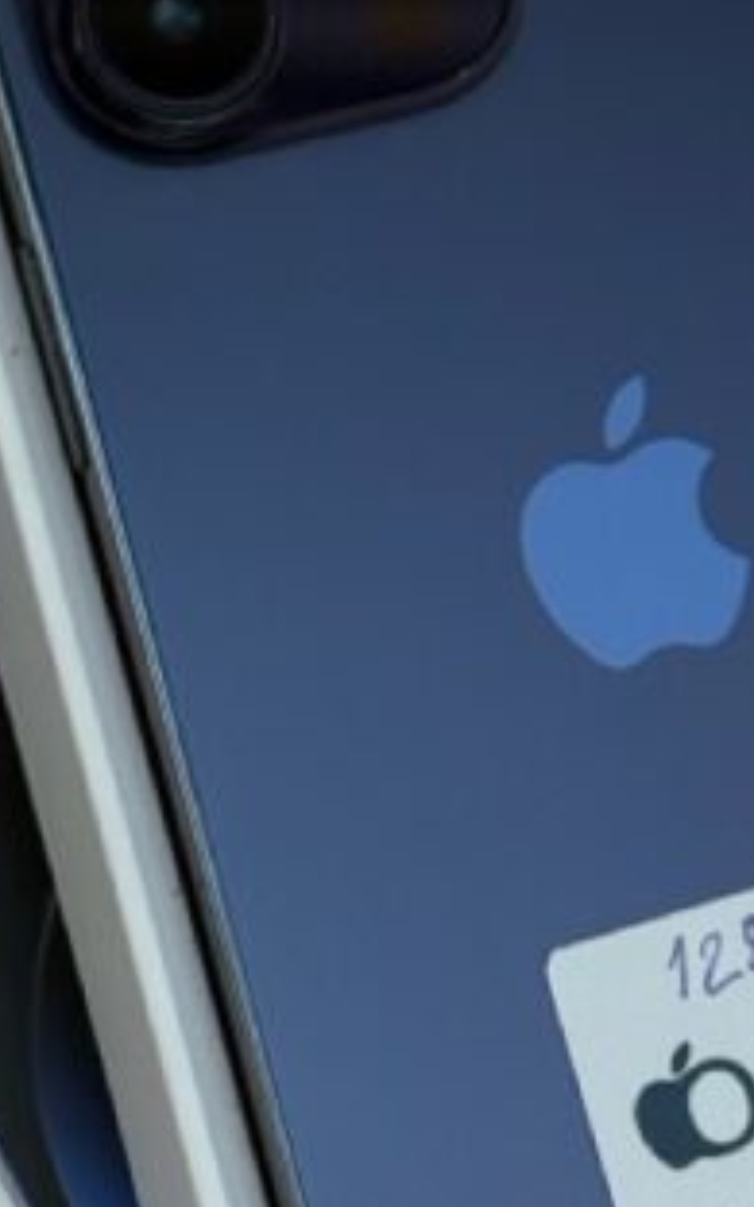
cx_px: 379
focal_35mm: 167
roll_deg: -3.5
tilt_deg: -6.0
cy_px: 356
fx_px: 5491
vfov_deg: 12.5
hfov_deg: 7.9
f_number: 1.78
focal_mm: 6.76
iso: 64
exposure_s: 1/769
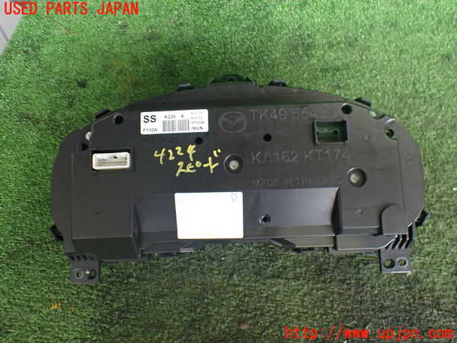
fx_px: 396
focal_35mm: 30
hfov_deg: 60.0
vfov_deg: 46.8
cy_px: 172
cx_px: 228
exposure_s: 1/125
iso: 400
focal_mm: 5.4
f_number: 2.3
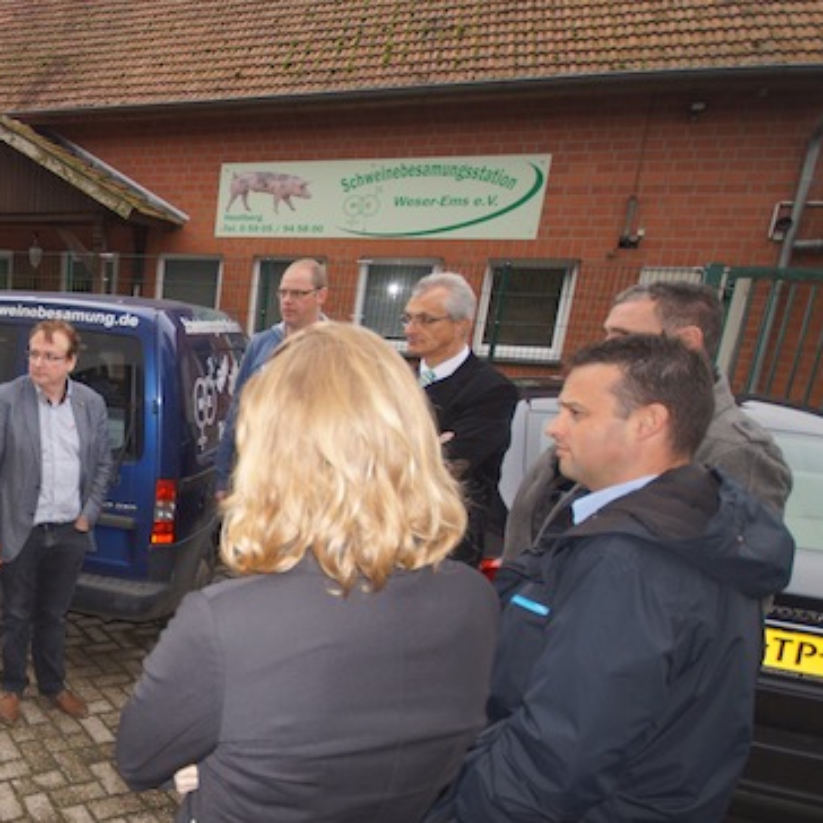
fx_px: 753
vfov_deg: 56.9
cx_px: 11
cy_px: 490
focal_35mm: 28
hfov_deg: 48.0
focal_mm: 10
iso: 160
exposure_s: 1/160
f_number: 4
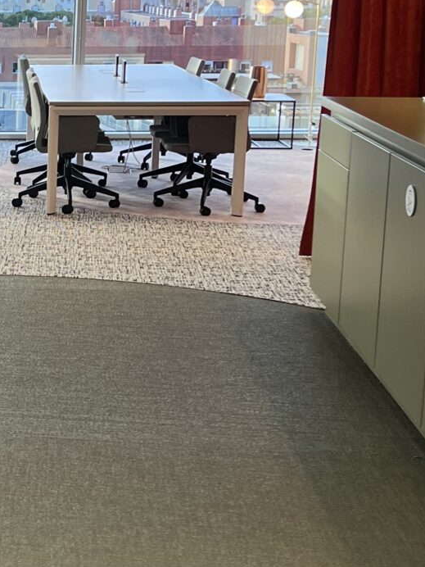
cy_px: 208
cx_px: -133
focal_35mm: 77
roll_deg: +0.2
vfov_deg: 25.3
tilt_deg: -8.5
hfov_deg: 17.9
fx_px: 1260
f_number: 1.5
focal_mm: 5.7
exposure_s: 1/100
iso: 125
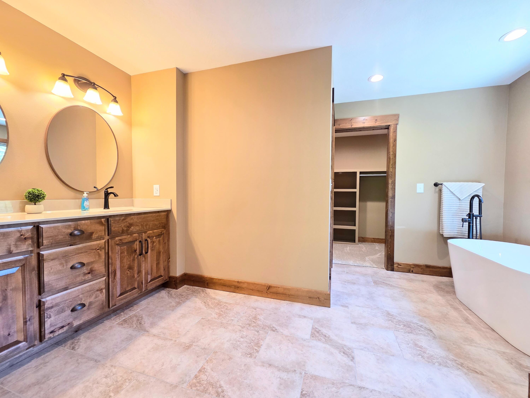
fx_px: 199
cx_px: 265
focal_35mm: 13
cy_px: 199
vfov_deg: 89.9
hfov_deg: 106.2
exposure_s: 1/60
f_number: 2.2
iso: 200
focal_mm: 2.2
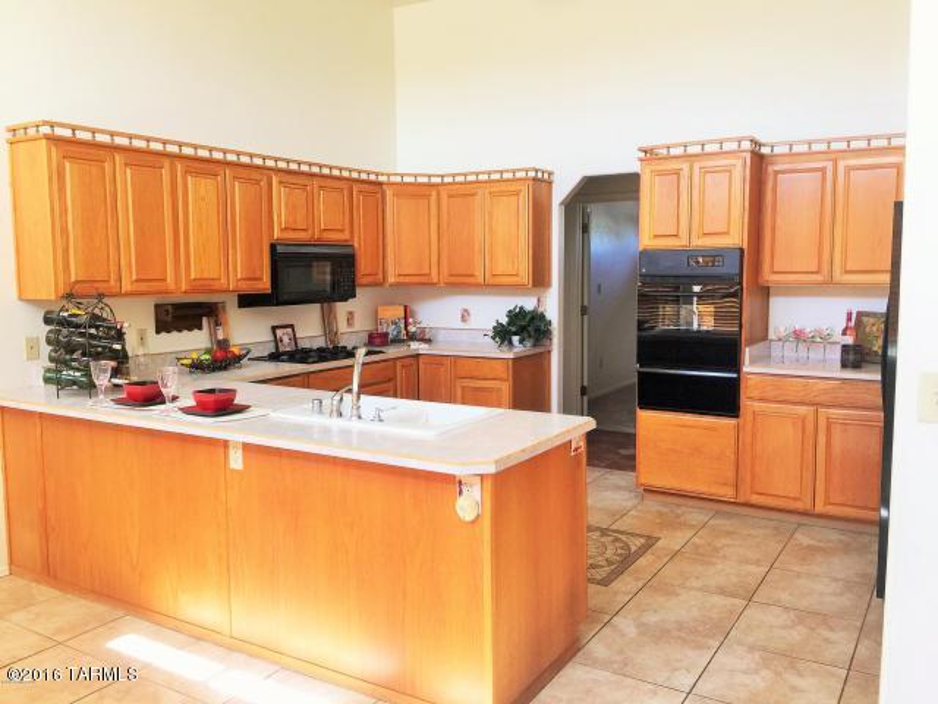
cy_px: 352
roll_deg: -0.8
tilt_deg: -5.5
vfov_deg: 48.2
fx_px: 786
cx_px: 469
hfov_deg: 61.7
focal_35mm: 29
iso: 32
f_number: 2.2
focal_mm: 4.15
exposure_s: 1/40
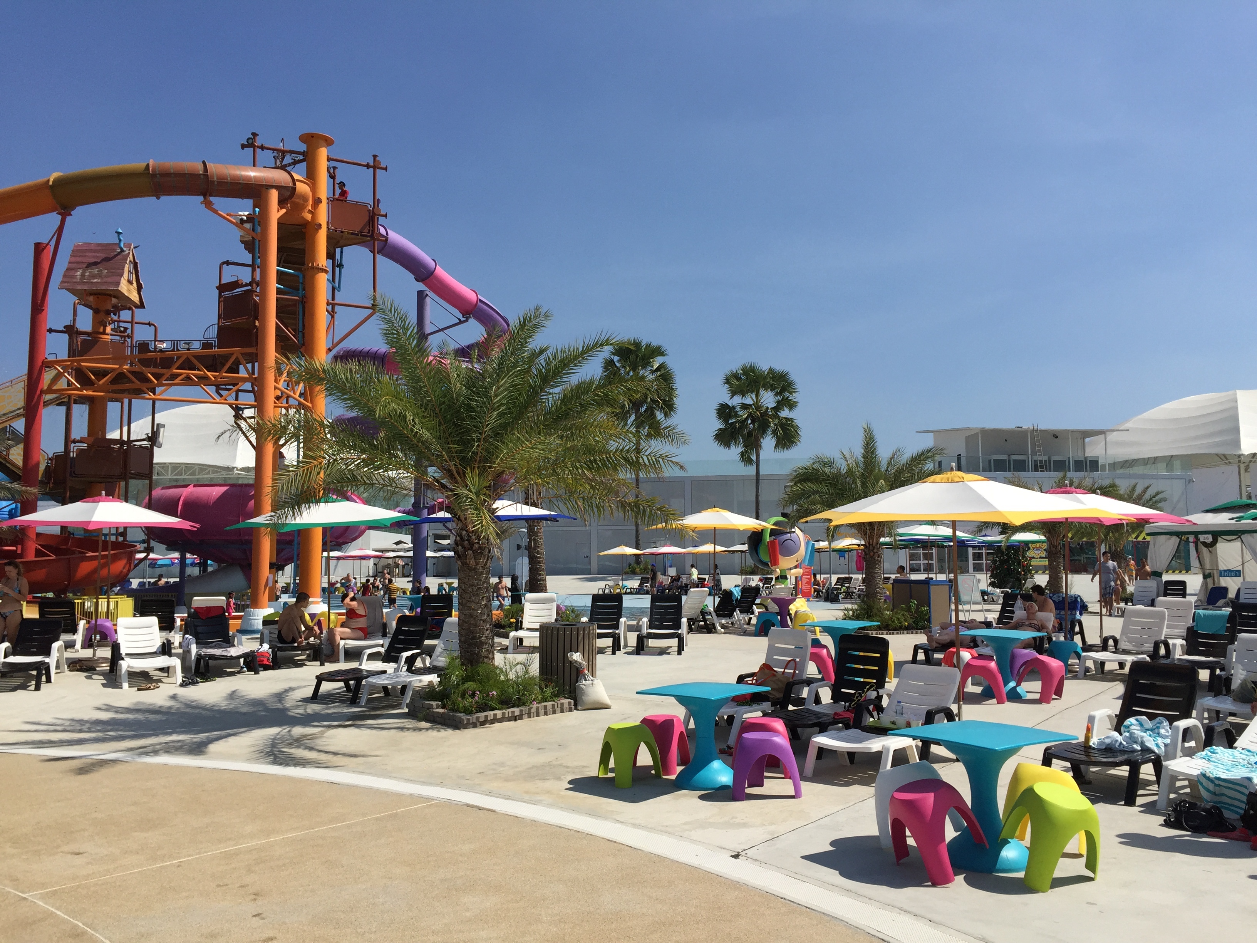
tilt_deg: +5.7
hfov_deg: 61.7
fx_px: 1053
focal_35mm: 29
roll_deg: -0.1
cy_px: 472
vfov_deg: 48.2
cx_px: 628
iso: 32
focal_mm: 4.15
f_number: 2.2
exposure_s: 1/3300
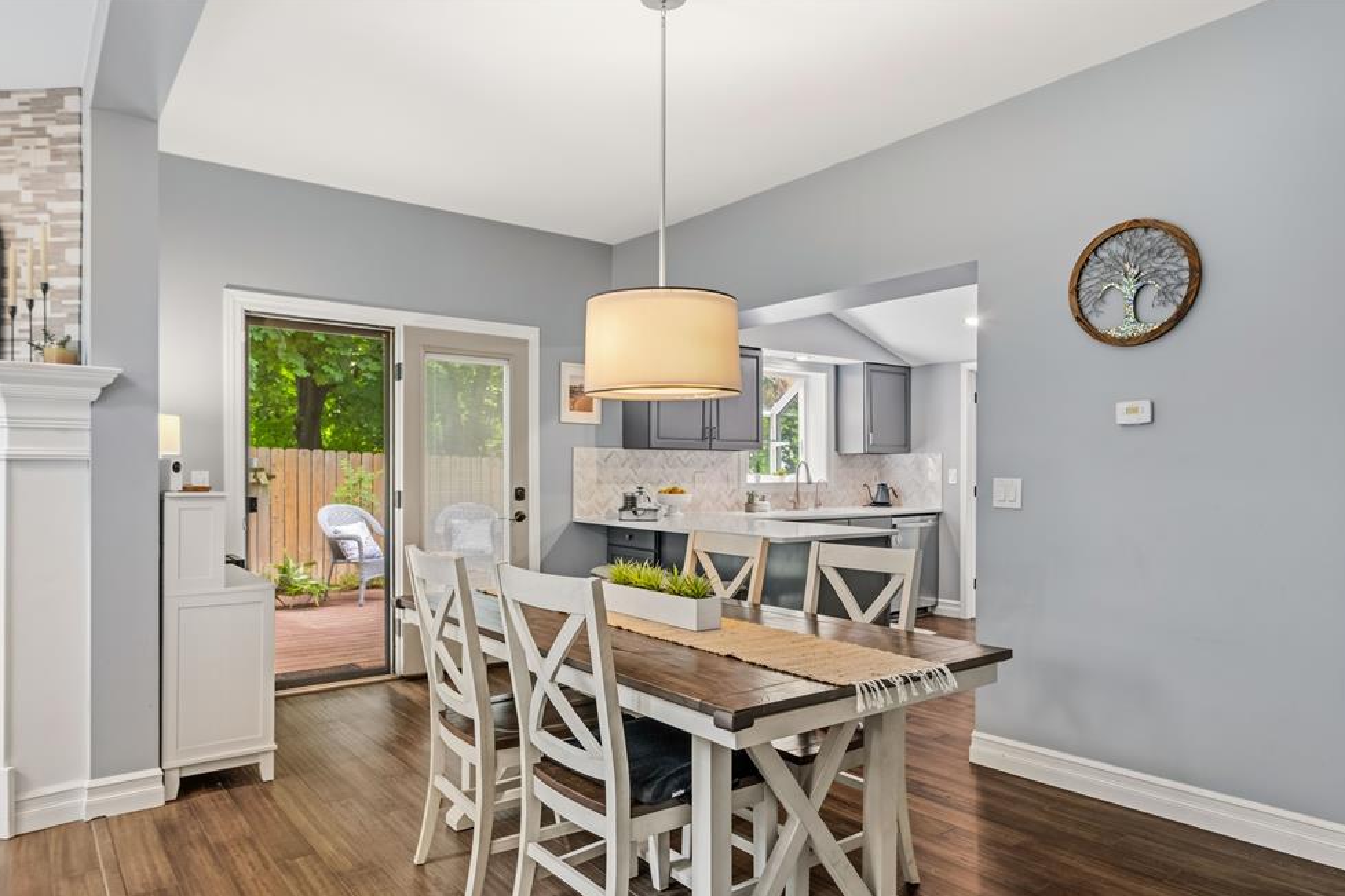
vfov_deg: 57.2
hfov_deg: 78.6
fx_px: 822
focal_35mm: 22
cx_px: 661
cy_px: 465
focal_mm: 14.1
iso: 500
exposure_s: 2
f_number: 7.1
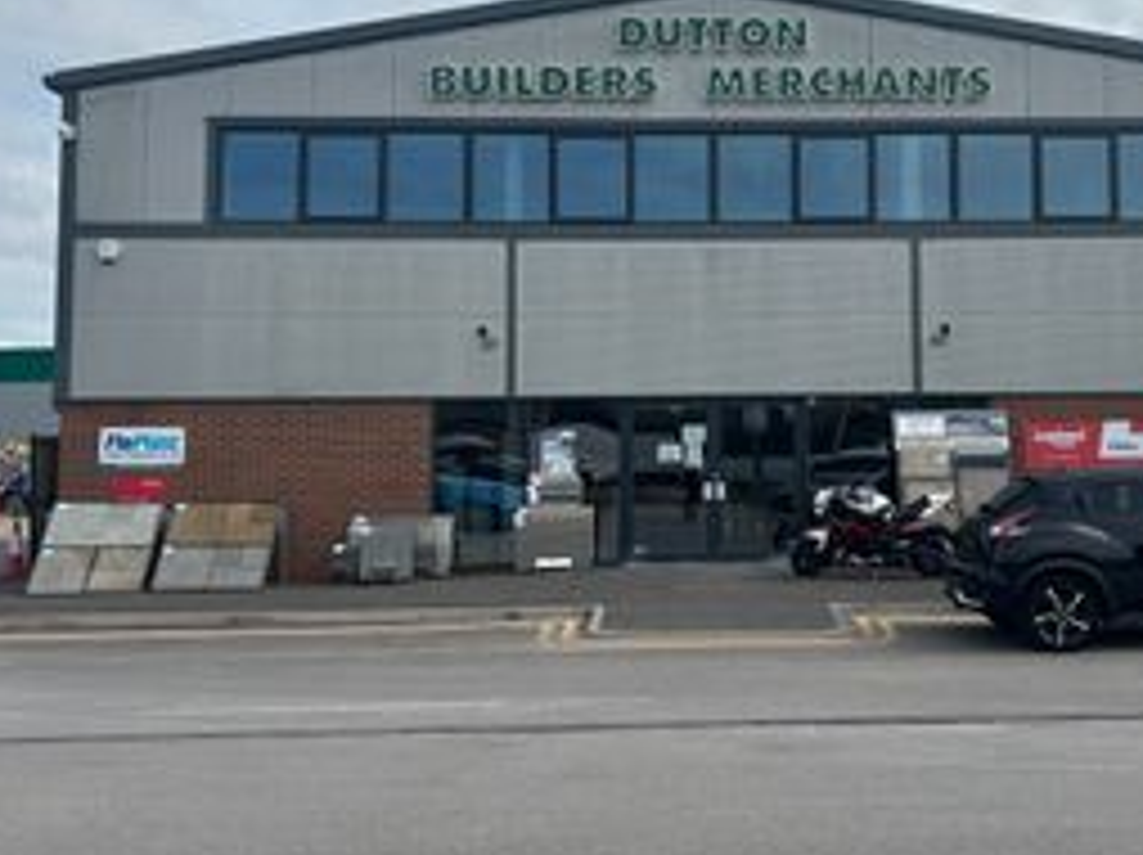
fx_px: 1353
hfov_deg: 45.3
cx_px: 742
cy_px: 333
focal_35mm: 41
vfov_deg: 34.9
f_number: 1.6
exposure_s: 1/4425
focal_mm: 5.96
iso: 50
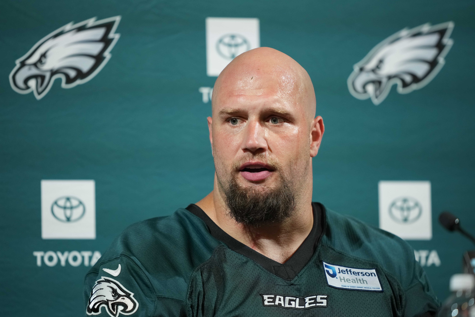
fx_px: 5277
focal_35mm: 400
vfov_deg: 3.4
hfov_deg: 5.2
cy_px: 158
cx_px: 238
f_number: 2.8
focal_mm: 400
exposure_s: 1/320
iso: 2000
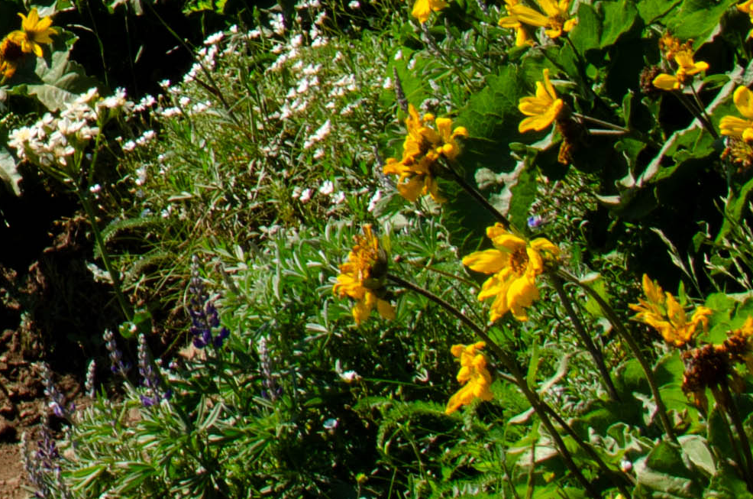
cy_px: -347
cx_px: -848
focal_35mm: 262
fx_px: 5479
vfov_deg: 5.2
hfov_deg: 7.5
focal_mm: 35
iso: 100
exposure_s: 1/60
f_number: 11
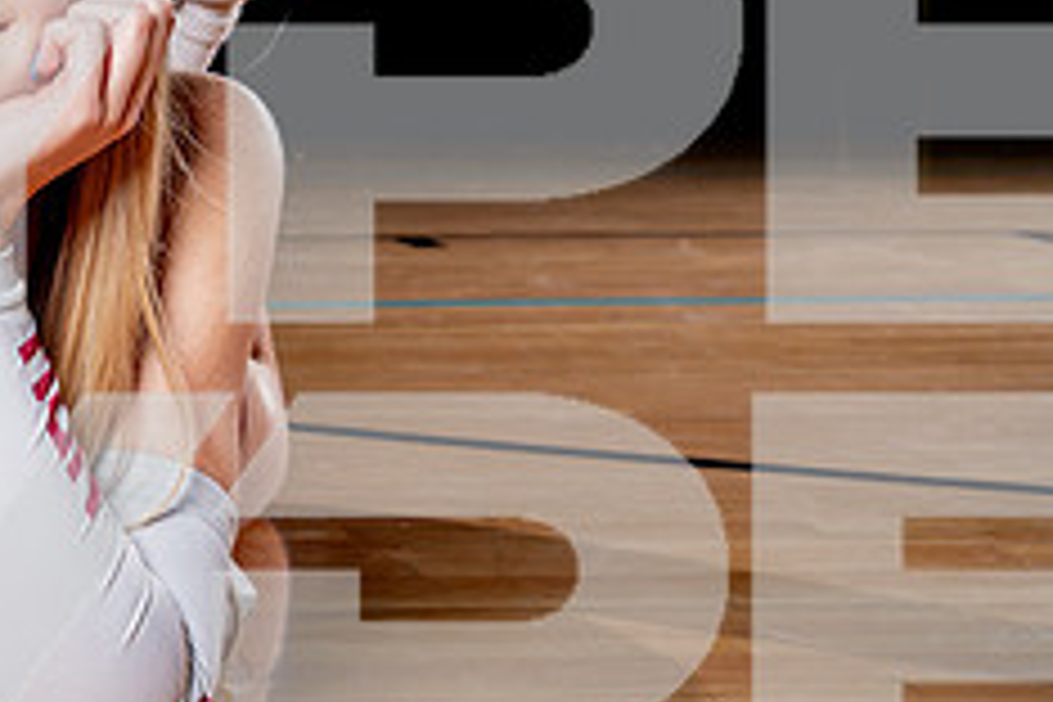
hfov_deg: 16.1
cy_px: 88
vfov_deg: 10.8
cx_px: 140
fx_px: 3685
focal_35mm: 126
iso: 250
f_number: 8
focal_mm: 50
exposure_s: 1/250
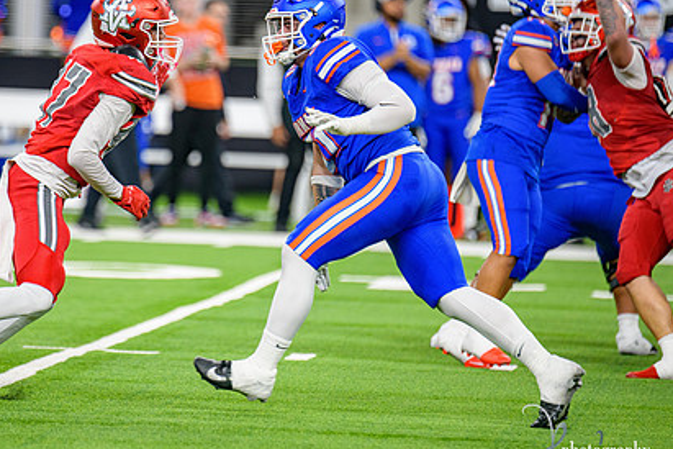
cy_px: 207
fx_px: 7907
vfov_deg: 3.3
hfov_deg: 4.9
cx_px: 223
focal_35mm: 423
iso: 1000
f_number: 2.8
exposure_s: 1/400
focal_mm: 300
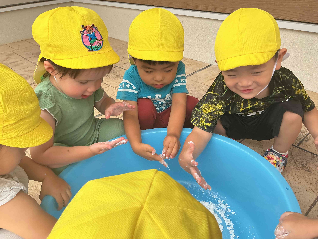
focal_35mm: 29
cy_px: 120
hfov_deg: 61.7
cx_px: 159
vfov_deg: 48.2
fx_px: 266
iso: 25
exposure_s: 1/469
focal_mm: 3
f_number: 1.8
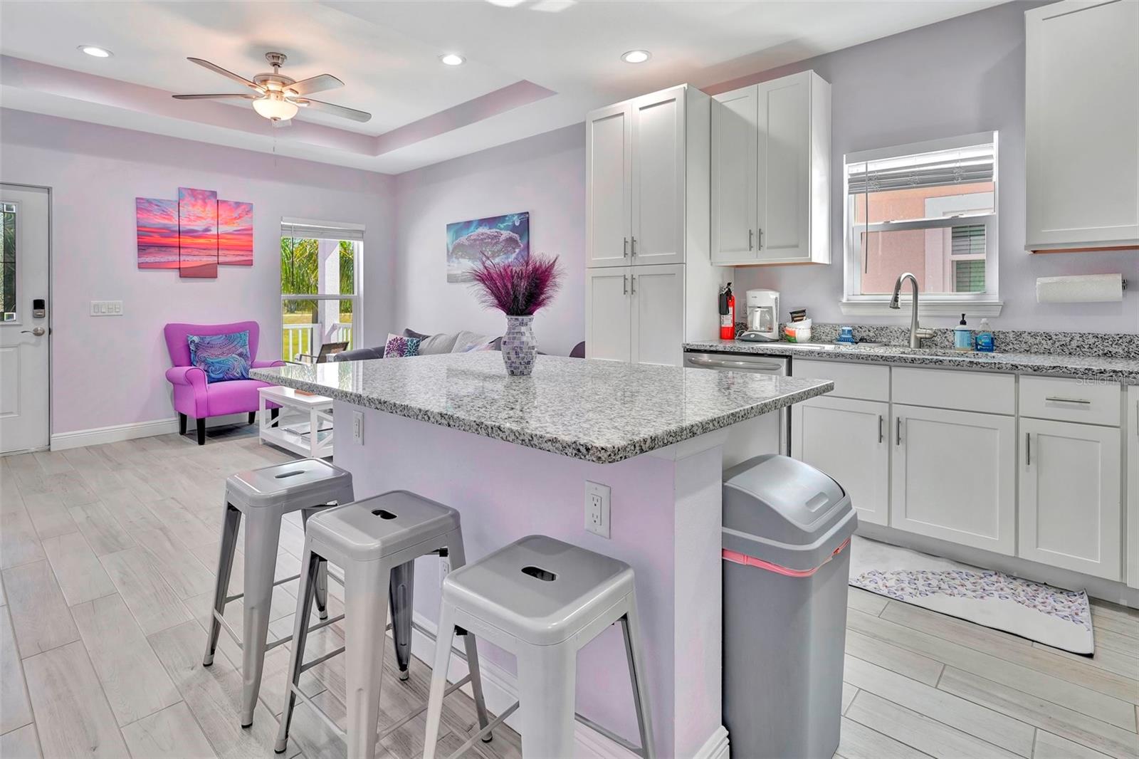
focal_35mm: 17
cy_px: 380
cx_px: 570
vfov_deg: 70.4
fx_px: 538
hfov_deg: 93.3
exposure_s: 1/10
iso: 500
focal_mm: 17
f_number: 8
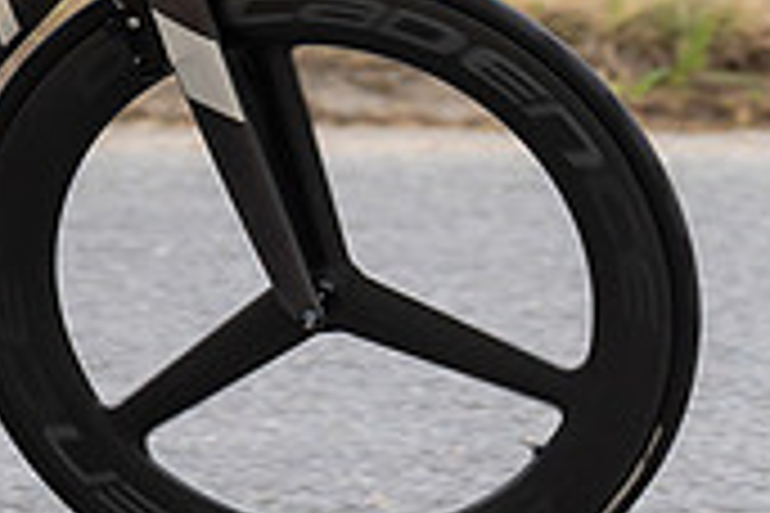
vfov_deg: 4.0
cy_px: -278
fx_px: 7250
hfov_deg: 6.0
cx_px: -469
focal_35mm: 339
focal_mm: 76
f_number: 4
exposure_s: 1/1000
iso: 640
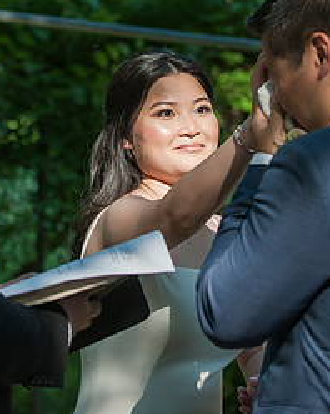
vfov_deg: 10.7
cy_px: 107
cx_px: 117
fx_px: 2200
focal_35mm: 180
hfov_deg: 8.6
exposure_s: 1/2500
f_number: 3.5
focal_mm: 82
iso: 800
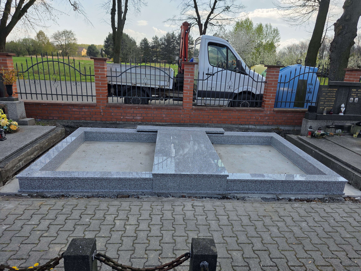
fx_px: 240
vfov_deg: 58.9
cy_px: 136
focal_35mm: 23
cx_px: 180
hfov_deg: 73.9
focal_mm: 6.3
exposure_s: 1/5296
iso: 80
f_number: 1.7
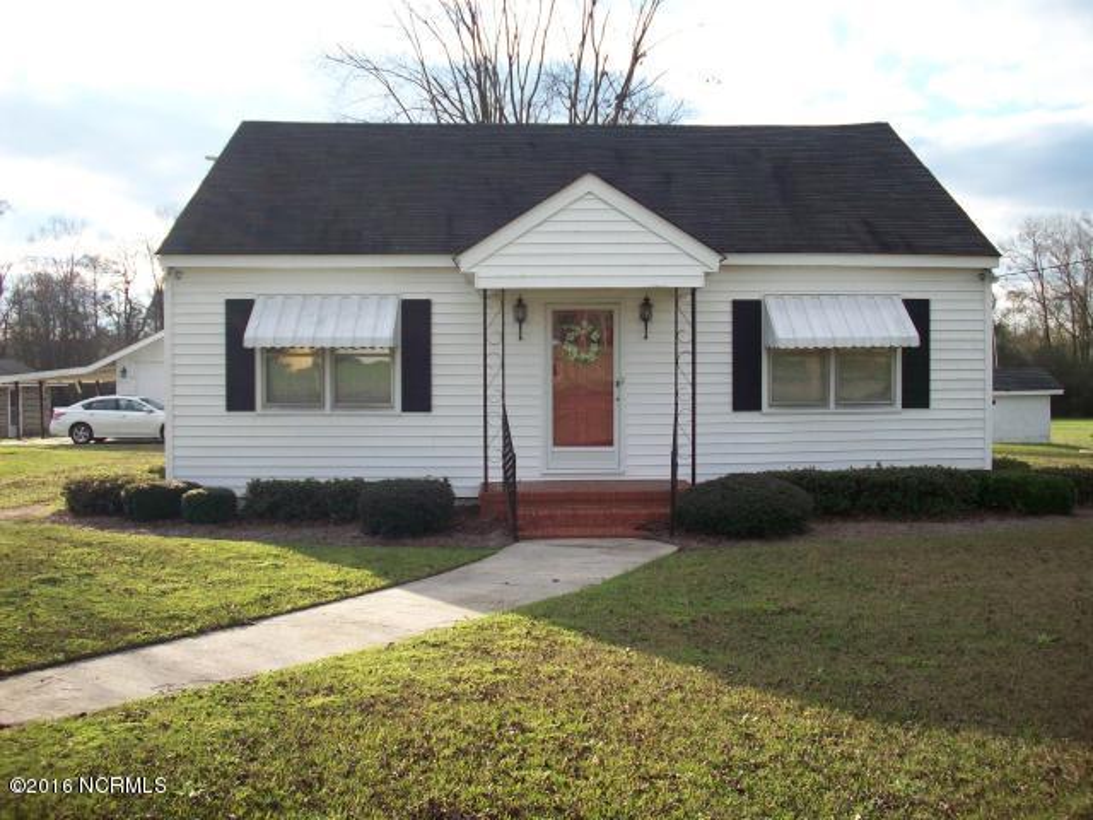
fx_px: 1168
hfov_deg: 50.1
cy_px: 410
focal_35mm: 37
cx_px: 546
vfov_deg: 38.7
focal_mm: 6.2
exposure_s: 1/412
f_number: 2.8
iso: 80
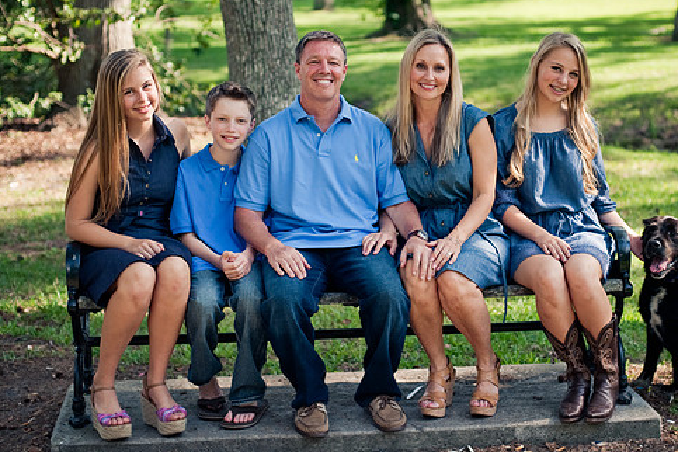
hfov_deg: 33.4
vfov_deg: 22.6
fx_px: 1130
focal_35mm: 60
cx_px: 379
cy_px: 184
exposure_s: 1/640
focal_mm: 50
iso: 200
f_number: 2.5
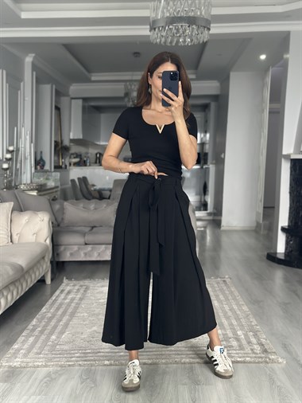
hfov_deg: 30.3
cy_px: 202
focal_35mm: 48
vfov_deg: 39.6
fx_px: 558
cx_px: 151
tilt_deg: -20.6
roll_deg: -0.1
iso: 320
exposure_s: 1/60
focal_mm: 6.86
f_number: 1.78
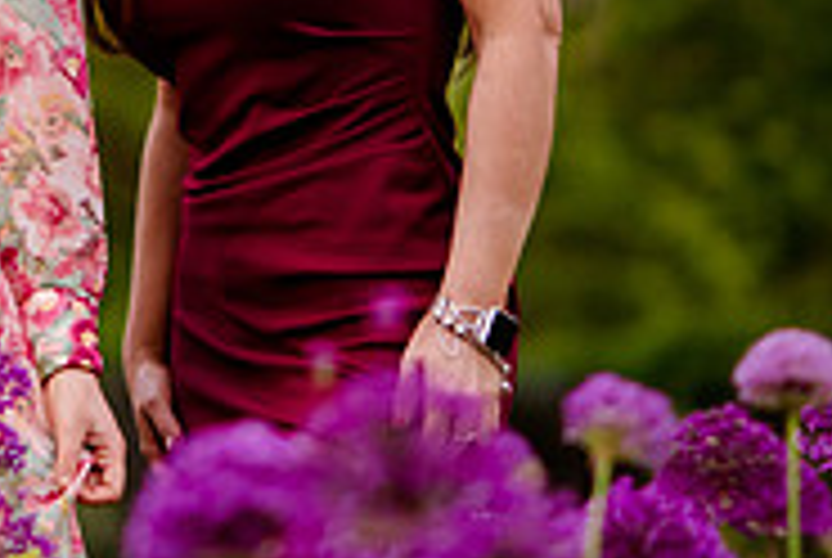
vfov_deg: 3.6
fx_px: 8935
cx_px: -208
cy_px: -302
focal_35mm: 386
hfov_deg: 5.3
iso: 800
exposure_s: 1/200
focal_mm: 105
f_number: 2
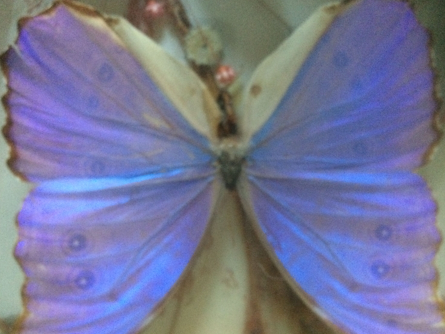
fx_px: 411
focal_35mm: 32
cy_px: 181
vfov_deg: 44.1
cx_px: 230
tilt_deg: -87.0
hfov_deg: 56.8
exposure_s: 1/17
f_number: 2.2
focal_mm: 4.15
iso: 400
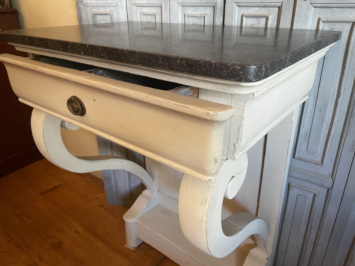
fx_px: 267
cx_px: 178
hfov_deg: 67.3
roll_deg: +2.7
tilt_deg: -25.7
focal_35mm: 26
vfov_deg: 53.1
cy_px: 133
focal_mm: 4.2
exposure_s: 1/50
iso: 400
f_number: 1.6
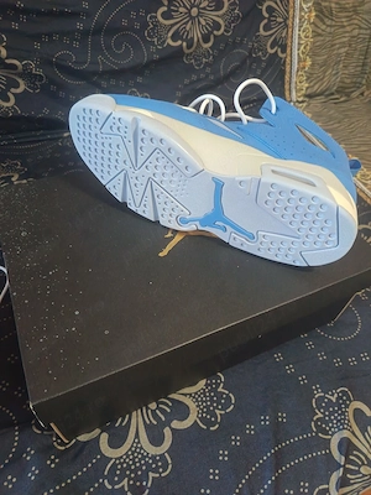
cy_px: 248
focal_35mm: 24
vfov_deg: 71.6
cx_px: 186
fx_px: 343
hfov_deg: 56.8
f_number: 1.75
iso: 6837
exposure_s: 1/25.1
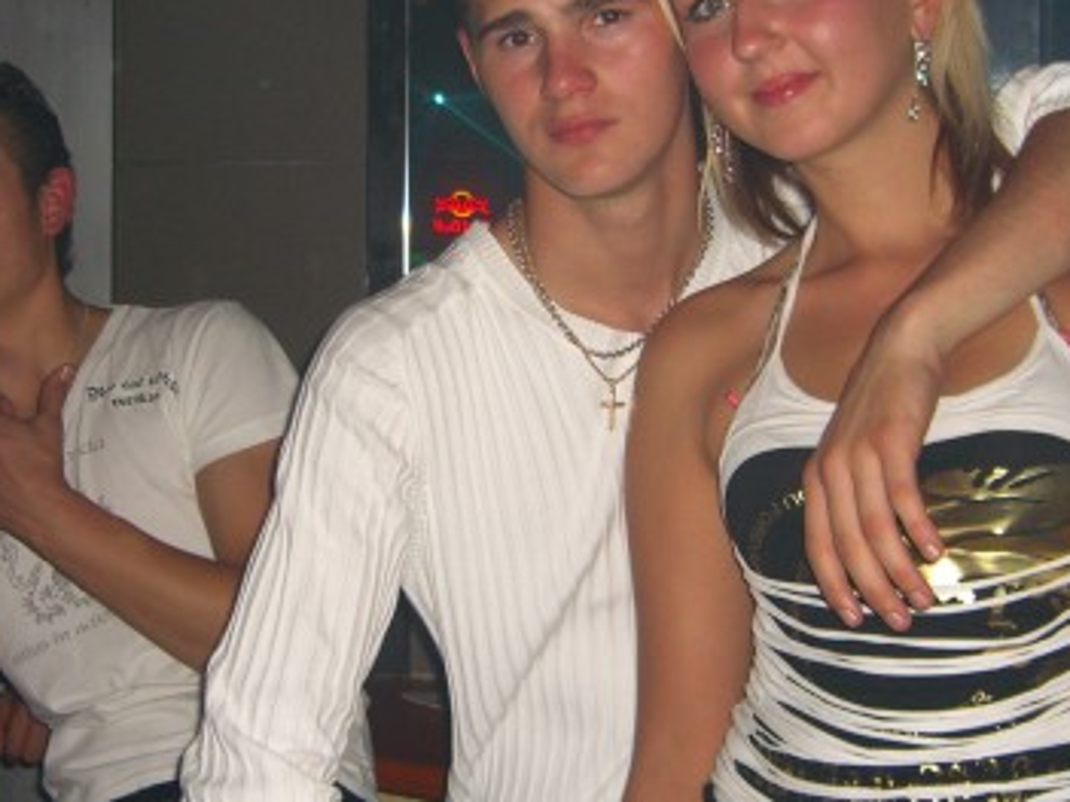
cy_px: 366
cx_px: 537
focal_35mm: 65
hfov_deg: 29.8
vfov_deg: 22.6
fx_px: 2008
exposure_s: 1/60
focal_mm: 7.9
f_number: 2.8
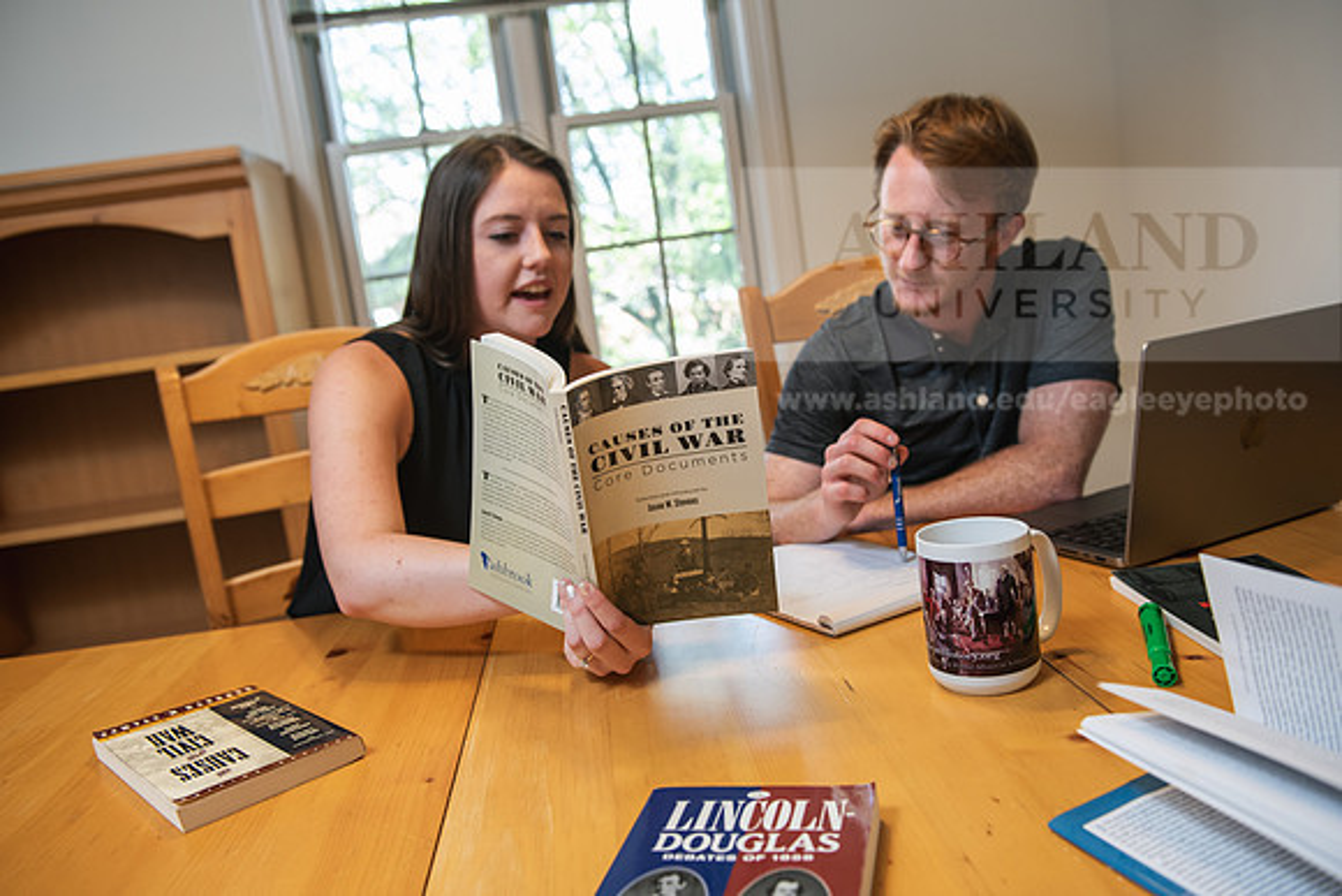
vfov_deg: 45.0
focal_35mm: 29
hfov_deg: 63.6
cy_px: 448
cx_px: 671
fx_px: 1081
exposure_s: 1/125
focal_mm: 29
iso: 800
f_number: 3.5
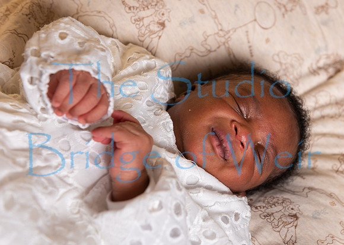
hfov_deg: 28.2
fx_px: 676
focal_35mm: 69
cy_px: 122
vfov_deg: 20.6
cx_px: 250
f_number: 4
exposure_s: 1/160
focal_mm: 48
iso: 100
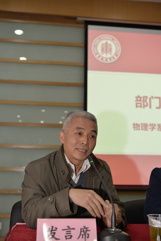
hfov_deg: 28.1
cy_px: 120
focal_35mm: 48
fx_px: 322
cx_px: 80
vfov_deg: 41.1
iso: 800
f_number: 4
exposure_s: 1/90
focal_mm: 48
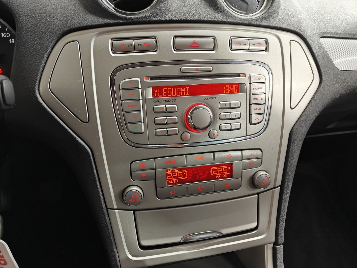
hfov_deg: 71.6
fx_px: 248
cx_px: 178
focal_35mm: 24
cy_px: 134
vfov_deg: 56.8
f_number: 1.8
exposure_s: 1/47
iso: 160
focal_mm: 5.59
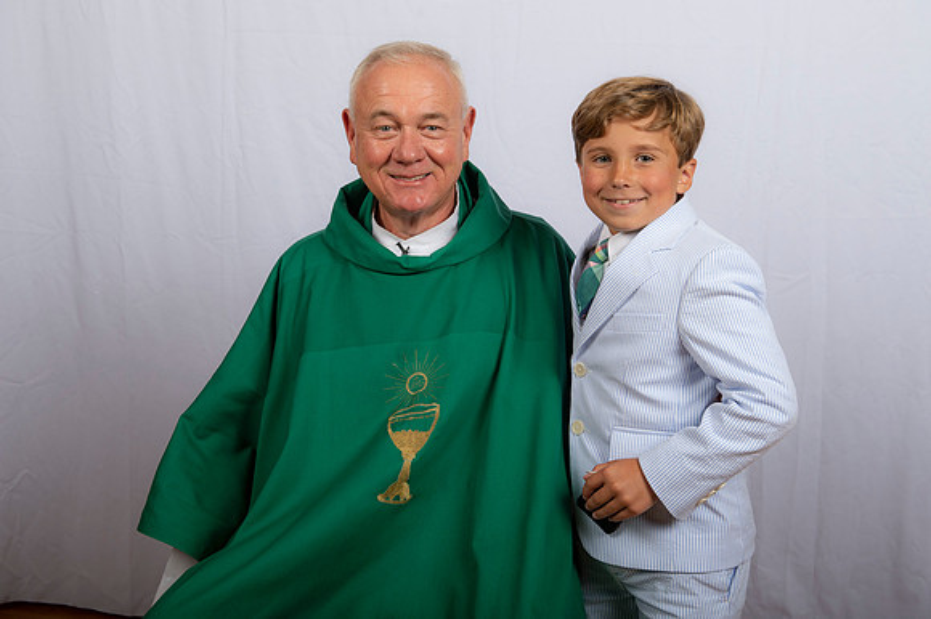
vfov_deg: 26.0
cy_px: 310
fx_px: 1344
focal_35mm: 52
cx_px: 466
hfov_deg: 38.2
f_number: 8
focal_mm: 52
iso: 320
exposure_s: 1/200
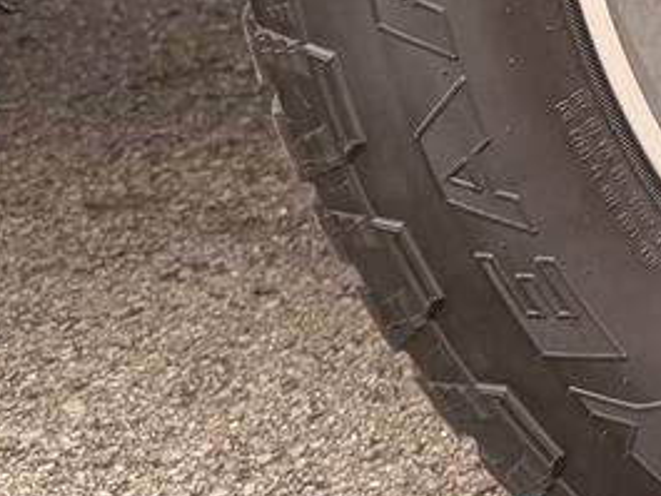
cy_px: -384
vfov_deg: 11.8
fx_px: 2216
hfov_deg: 15.4
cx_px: 1045
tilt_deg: -3.9
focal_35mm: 116
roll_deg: -1.2
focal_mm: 6.76
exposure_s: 1/494
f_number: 1.78
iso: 80
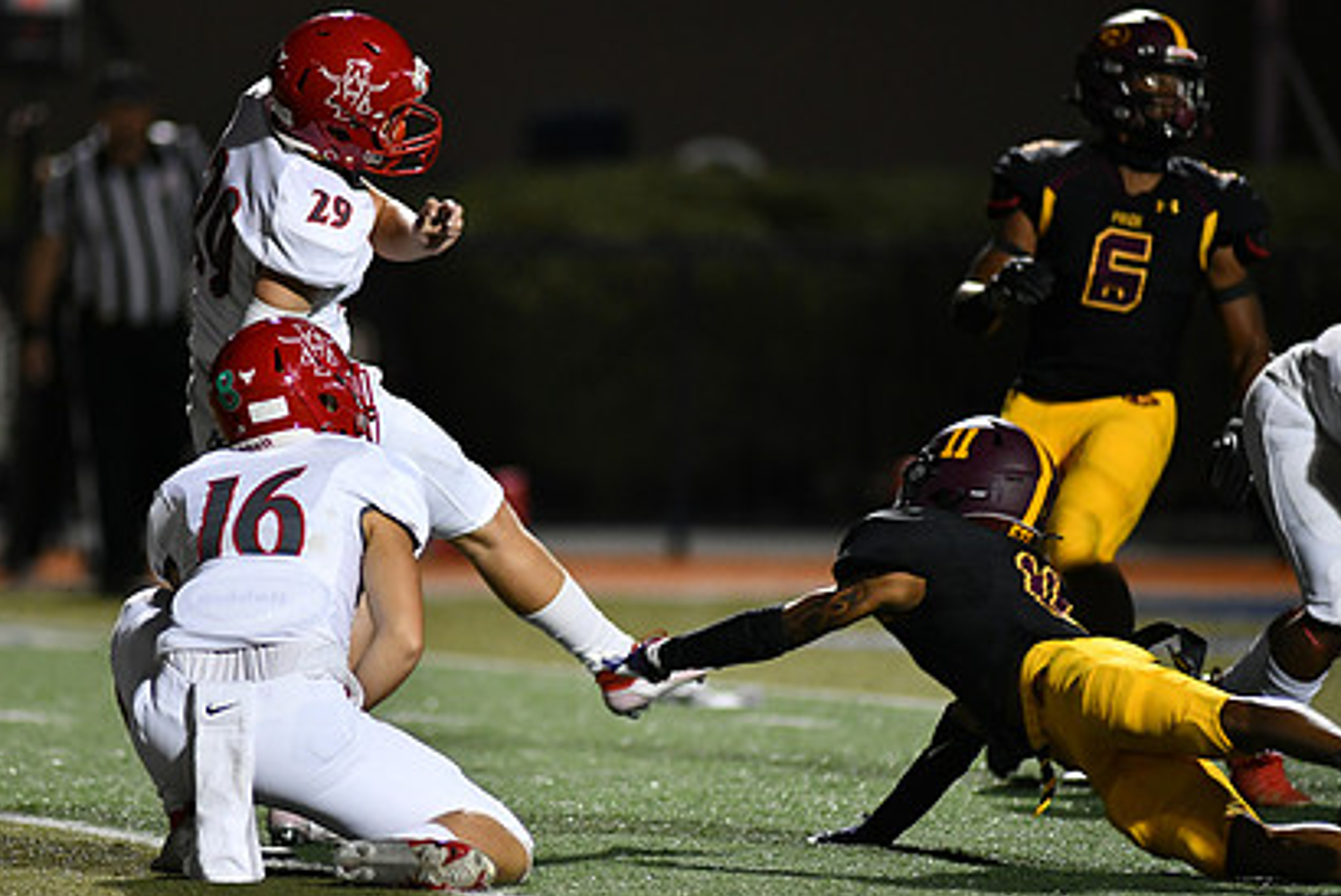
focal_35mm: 424
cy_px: 492
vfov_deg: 3.2
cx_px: 497
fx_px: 15805
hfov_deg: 4.9
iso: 2500
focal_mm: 300
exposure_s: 1/1000
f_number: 2.8
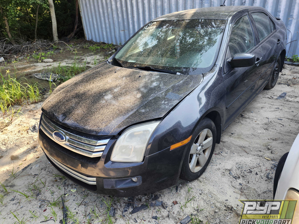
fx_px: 207
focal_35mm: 24
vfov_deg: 56.8
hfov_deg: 71.6
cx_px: 144
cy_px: 114
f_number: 1.8
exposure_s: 1/180
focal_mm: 5.54
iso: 25
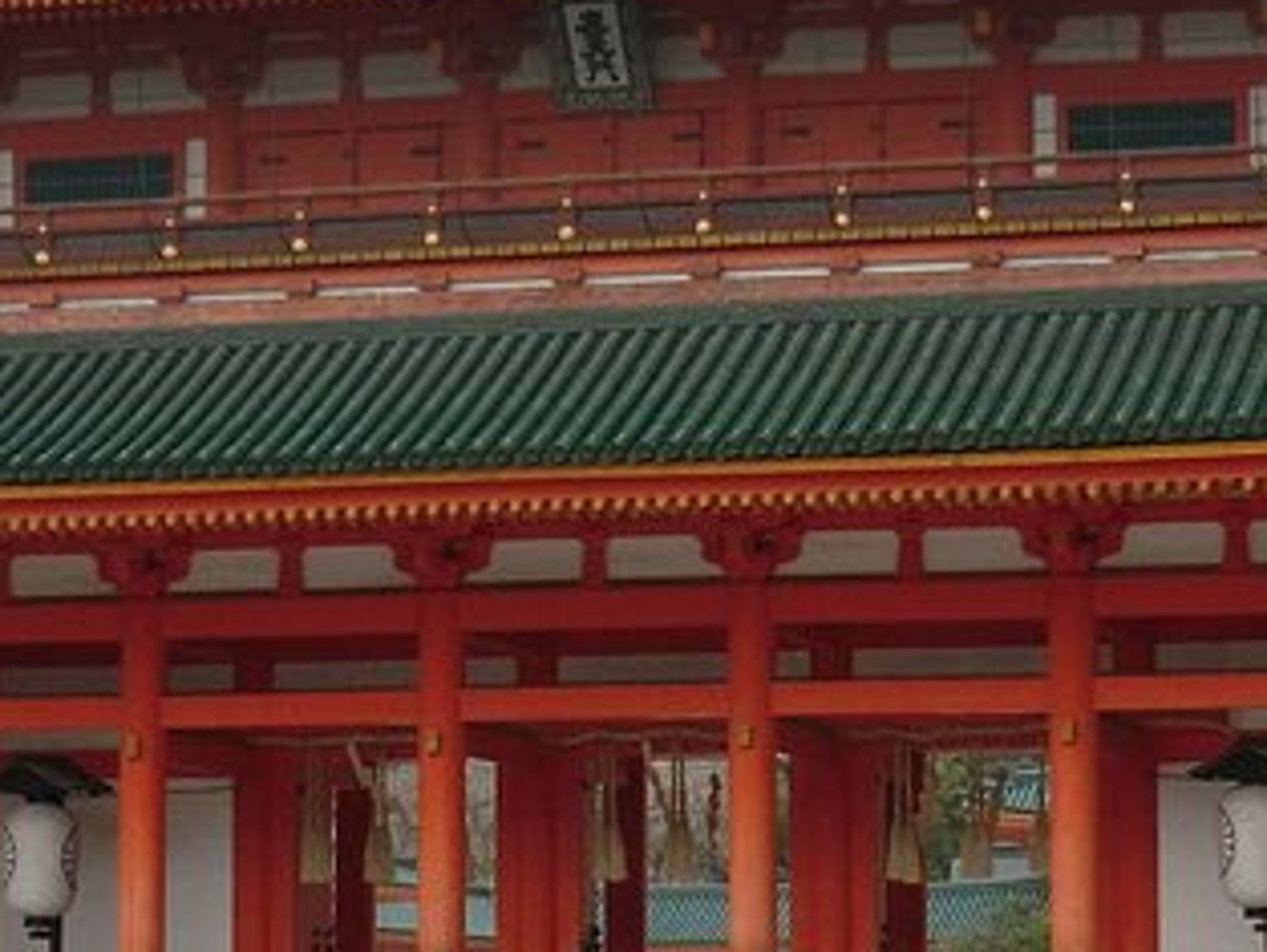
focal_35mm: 131
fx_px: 4797
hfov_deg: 15.0
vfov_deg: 11.3
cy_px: 596
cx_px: 700
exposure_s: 1/1000
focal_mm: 7.1
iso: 160
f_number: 3.8
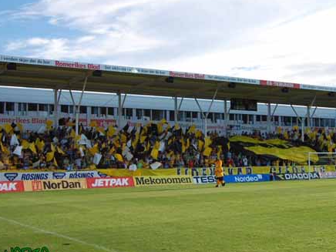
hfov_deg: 34.1
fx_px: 544
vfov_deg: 26.1
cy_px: 123
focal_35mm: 56
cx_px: 213
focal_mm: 30
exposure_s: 1/200
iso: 200
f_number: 7.1
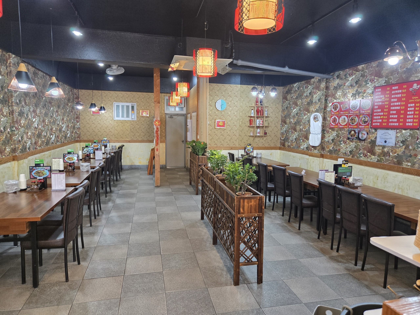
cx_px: 210
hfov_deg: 73.9
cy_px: 158
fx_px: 279
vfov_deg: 58.9
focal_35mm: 23
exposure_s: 1/120
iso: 160
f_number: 1.8
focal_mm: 5.4
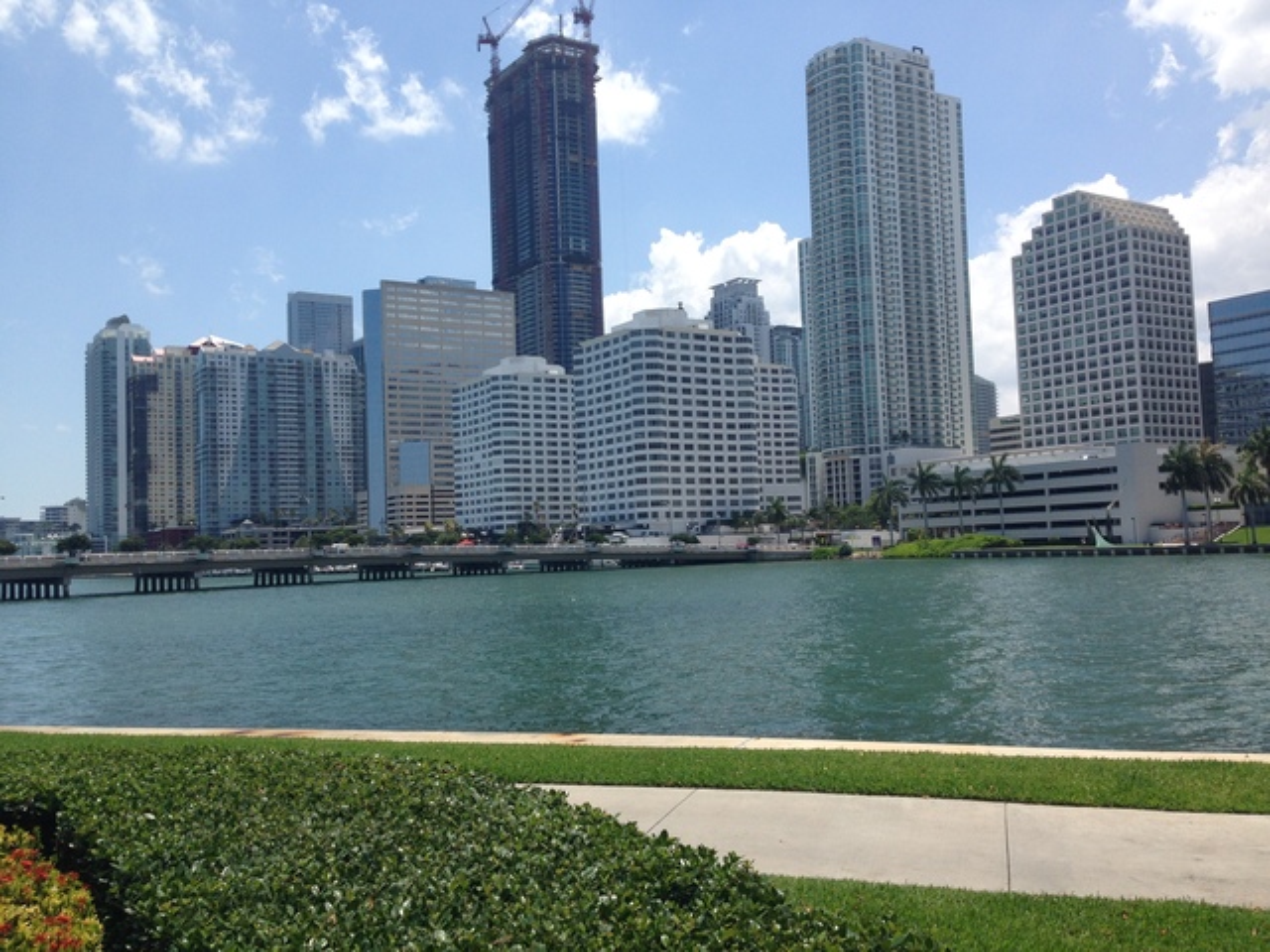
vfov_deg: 42.9
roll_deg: +2.1
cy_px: 476
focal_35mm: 33
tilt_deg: +4.2
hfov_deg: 55.4
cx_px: 635
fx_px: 1211
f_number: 2.4
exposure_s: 1/1808
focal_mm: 4.12
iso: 50
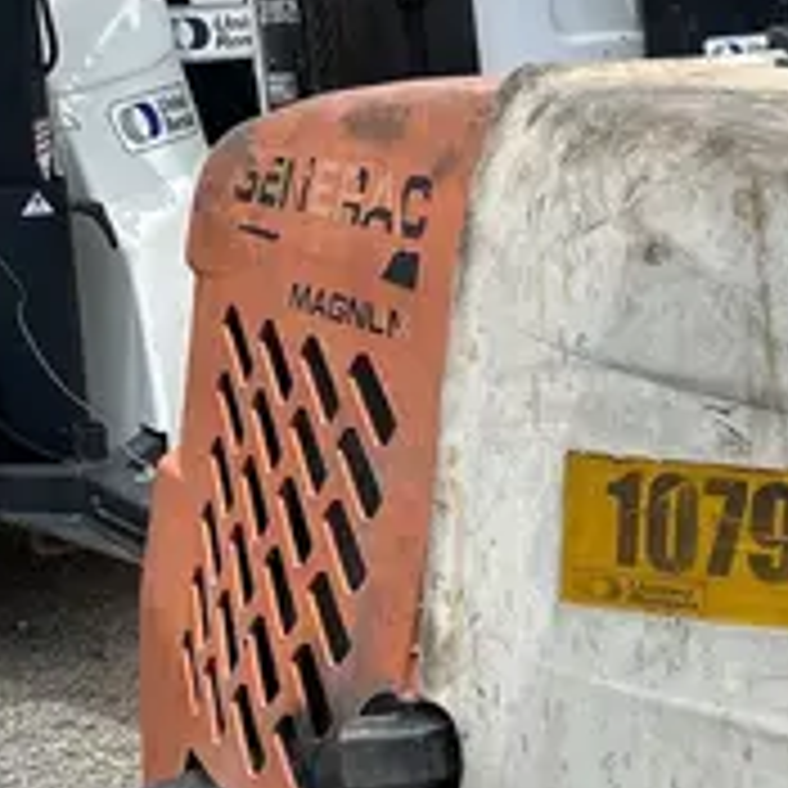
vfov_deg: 18.1
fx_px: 2472
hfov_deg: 17.4
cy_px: 475
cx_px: 910
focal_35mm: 96
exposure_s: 1/3704
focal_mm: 5.7
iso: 50
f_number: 1.5
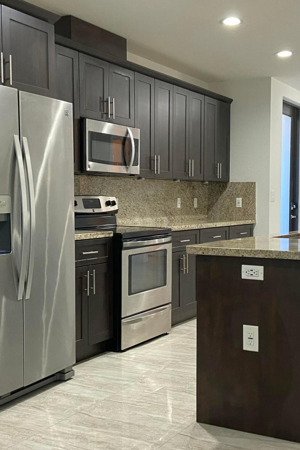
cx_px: 180
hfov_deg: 28.0
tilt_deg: -3.6
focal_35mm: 48
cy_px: 234
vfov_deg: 41.1
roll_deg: +0.1
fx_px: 600
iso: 320
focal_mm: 4.25
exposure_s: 1/60
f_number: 1.8
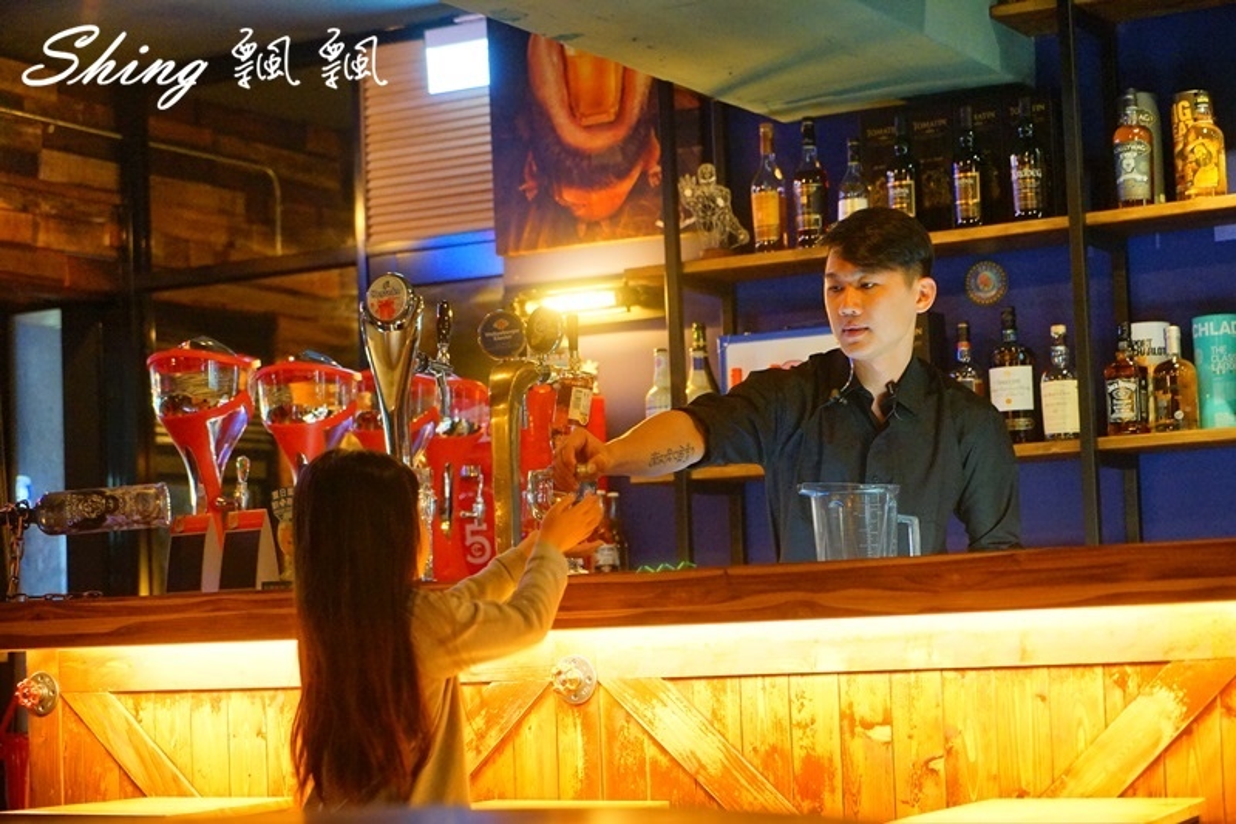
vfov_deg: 19.4
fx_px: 2403
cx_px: 618
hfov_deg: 28.8
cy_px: 412
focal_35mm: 70
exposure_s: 1/80
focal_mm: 70
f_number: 4
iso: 3200
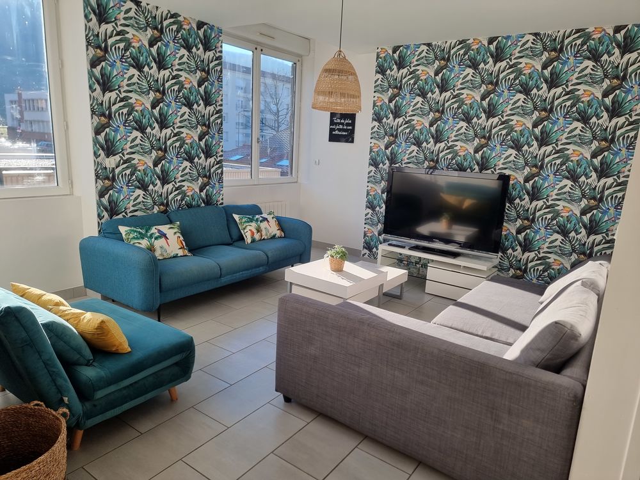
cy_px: 240
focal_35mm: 24
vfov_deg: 56.8
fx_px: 444
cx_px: 320
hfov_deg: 71.6
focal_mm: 6.7
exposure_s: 1/177
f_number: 1.8
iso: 50
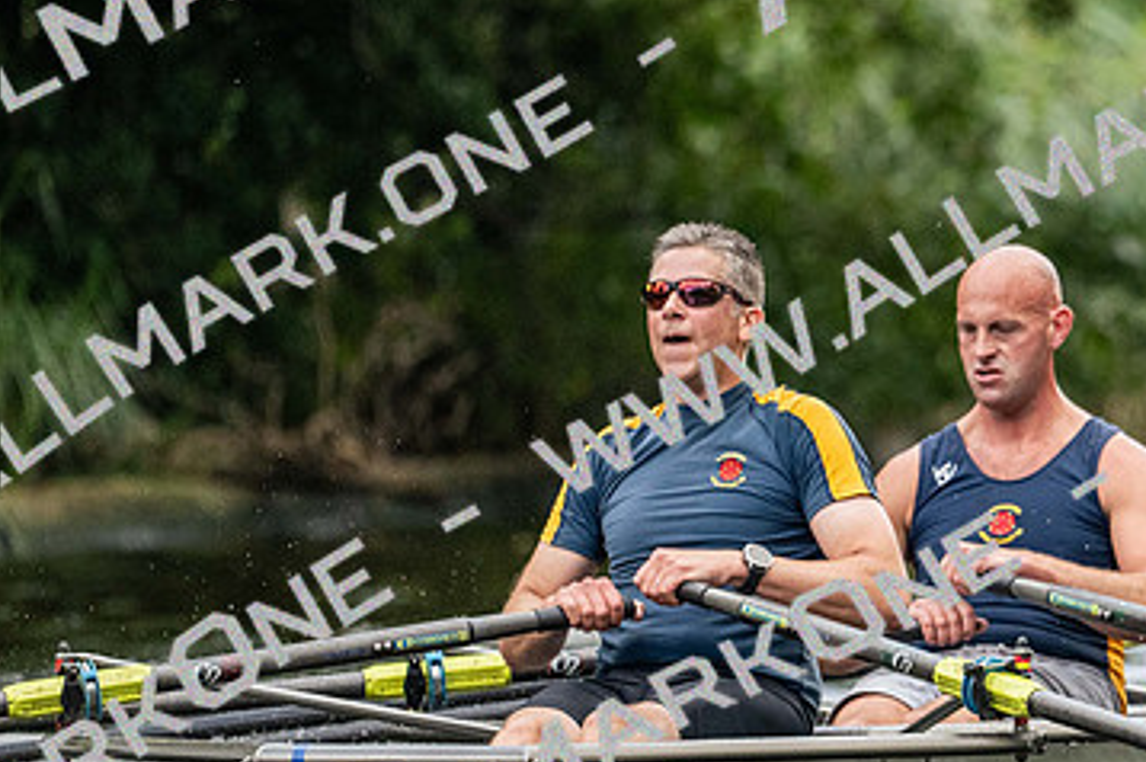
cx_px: 925
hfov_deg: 2.1
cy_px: 503
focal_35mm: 972
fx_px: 30913
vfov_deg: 1.4
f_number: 4.5
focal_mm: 400
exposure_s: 1/2500
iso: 1400
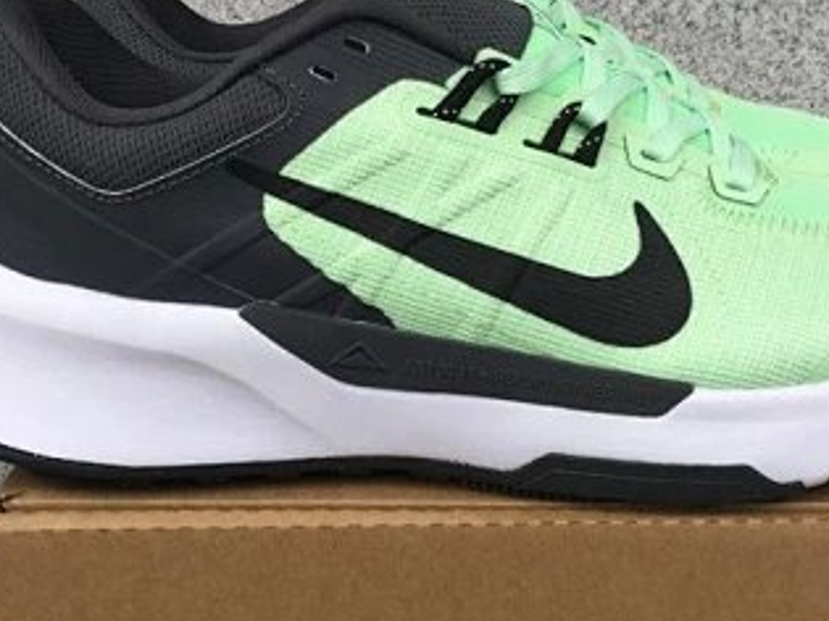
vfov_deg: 23.2
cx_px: 468
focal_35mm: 63
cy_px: 403
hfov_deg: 30.7
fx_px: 1508
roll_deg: +0.2
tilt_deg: -18.1
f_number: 2.4
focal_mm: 3.3
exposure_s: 1/283
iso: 25
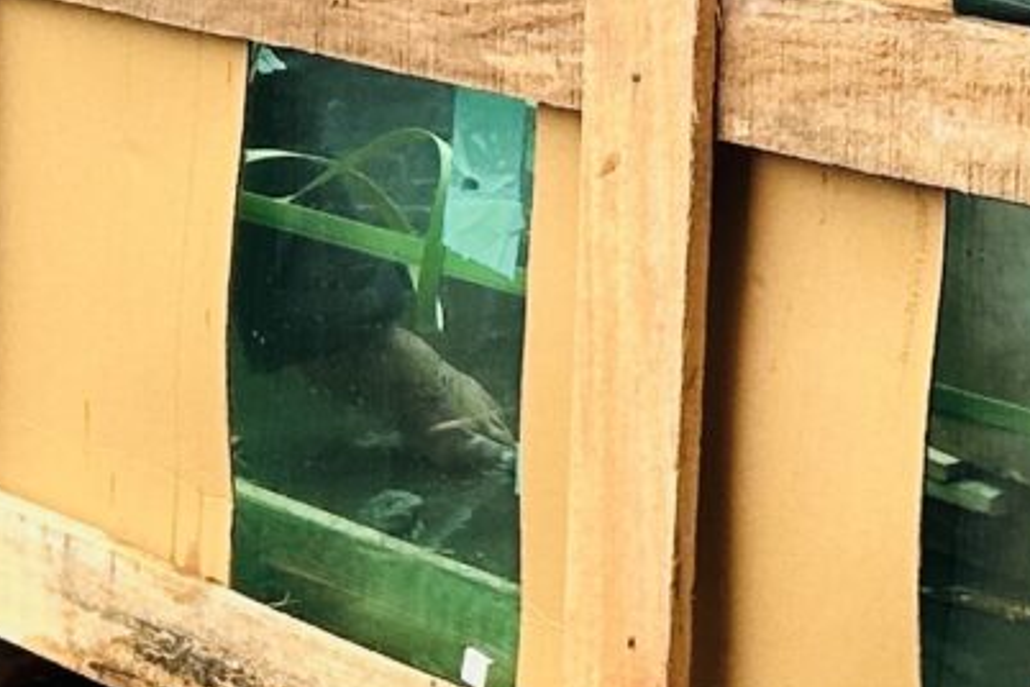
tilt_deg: -7.9
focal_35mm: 172
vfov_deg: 7.8
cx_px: 1271
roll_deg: -1.7
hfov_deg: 11.7
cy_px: -349
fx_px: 4921
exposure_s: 1/488
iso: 50
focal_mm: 5.7
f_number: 1.5
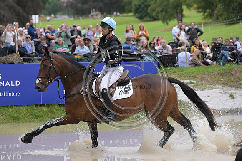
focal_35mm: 190
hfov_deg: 10.8
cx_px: 121
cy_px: 80
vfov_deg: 7.2
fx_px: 1277
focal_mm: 190
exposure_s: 1/1250
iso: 1100
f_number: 5.6
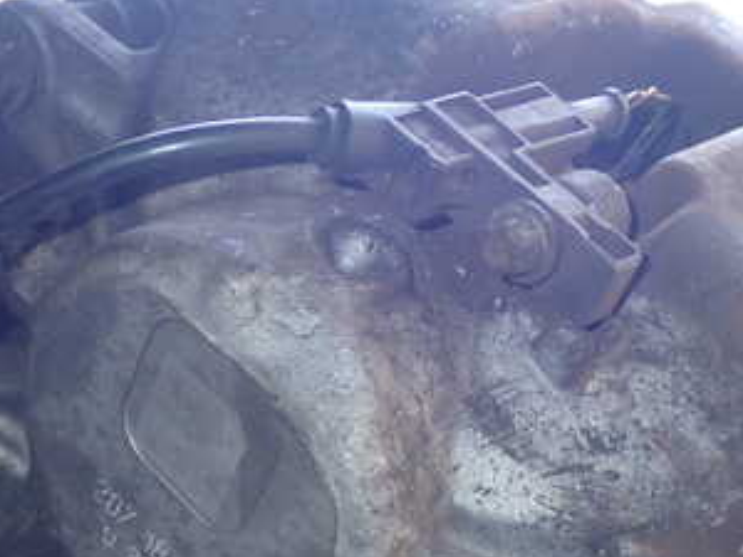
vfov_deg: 16.8
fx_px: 1889
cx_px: 503
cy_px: 255
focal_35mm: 88
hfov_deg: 22.2
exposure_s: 1/125
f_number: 2.9
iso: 160
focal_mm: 7.84
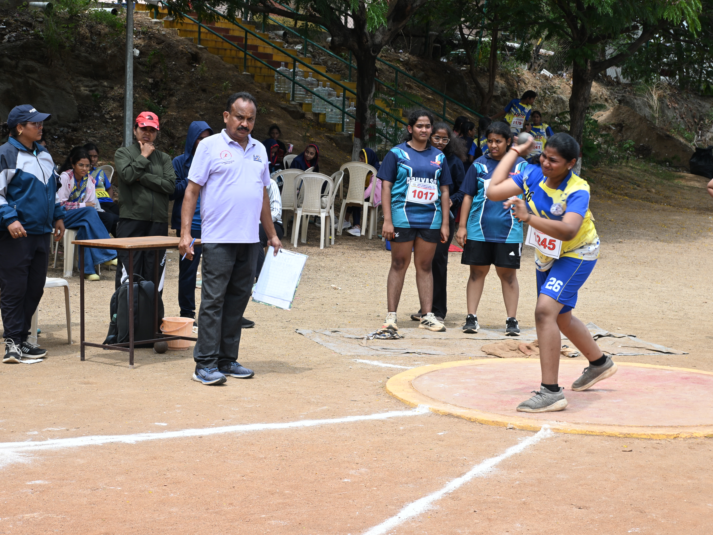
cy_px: 268
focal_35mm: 50
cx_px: 358
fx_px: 1026
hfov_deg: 38.3
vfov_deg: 29.2
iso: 100
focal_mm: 30.5
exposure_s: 1/160
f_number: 7.1
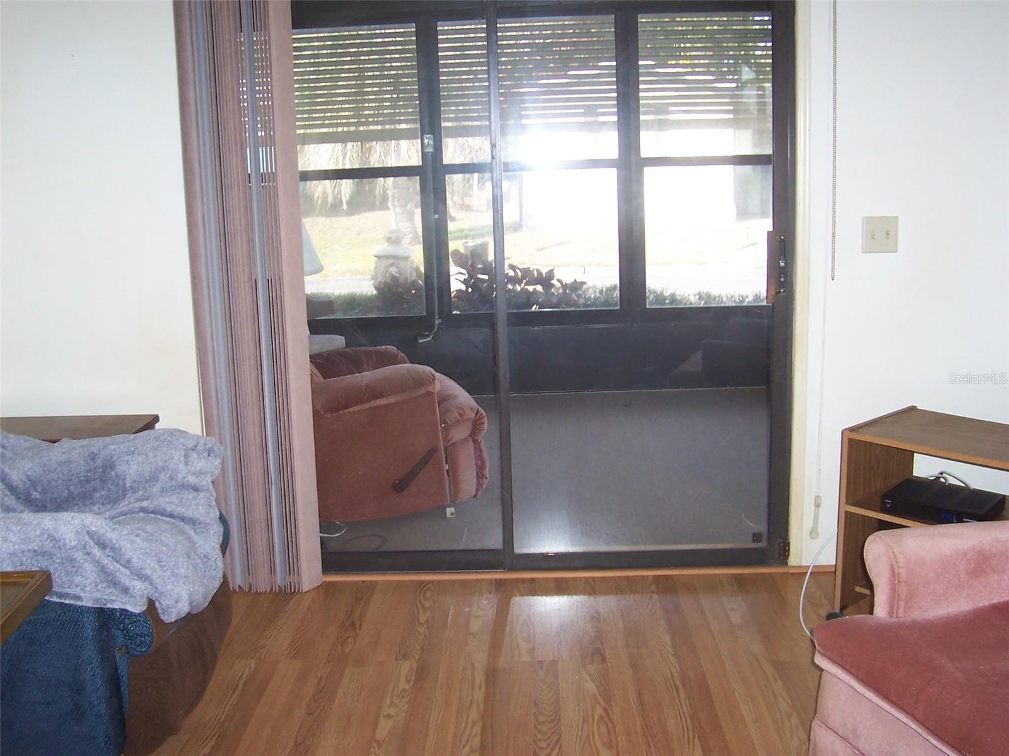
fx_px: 1078
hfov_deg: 50.1
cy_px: 378
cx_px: 504
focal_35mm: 37
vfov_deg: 38.7
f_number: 2.8
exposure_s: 1/60
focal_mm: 5.6
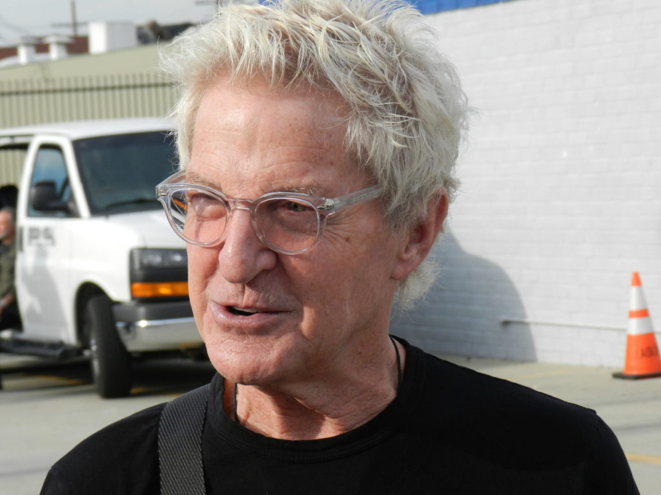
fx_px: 2482
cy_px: 248
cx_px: 330
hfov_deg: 15.2
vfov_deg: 11.4
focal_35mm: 130
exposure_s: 1/500
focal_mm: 23.1
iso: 160
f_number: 5
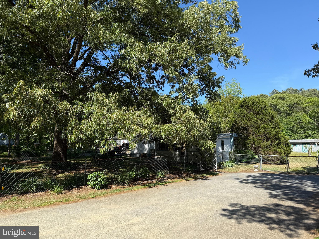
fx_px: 221
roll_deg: +0.2
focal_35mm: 24
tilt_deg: +7.0
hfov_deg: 71.6
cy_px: 120
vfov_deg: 56.8
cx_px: 160
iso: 80
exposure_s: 1/2445
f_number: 1.78
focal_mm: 6.76
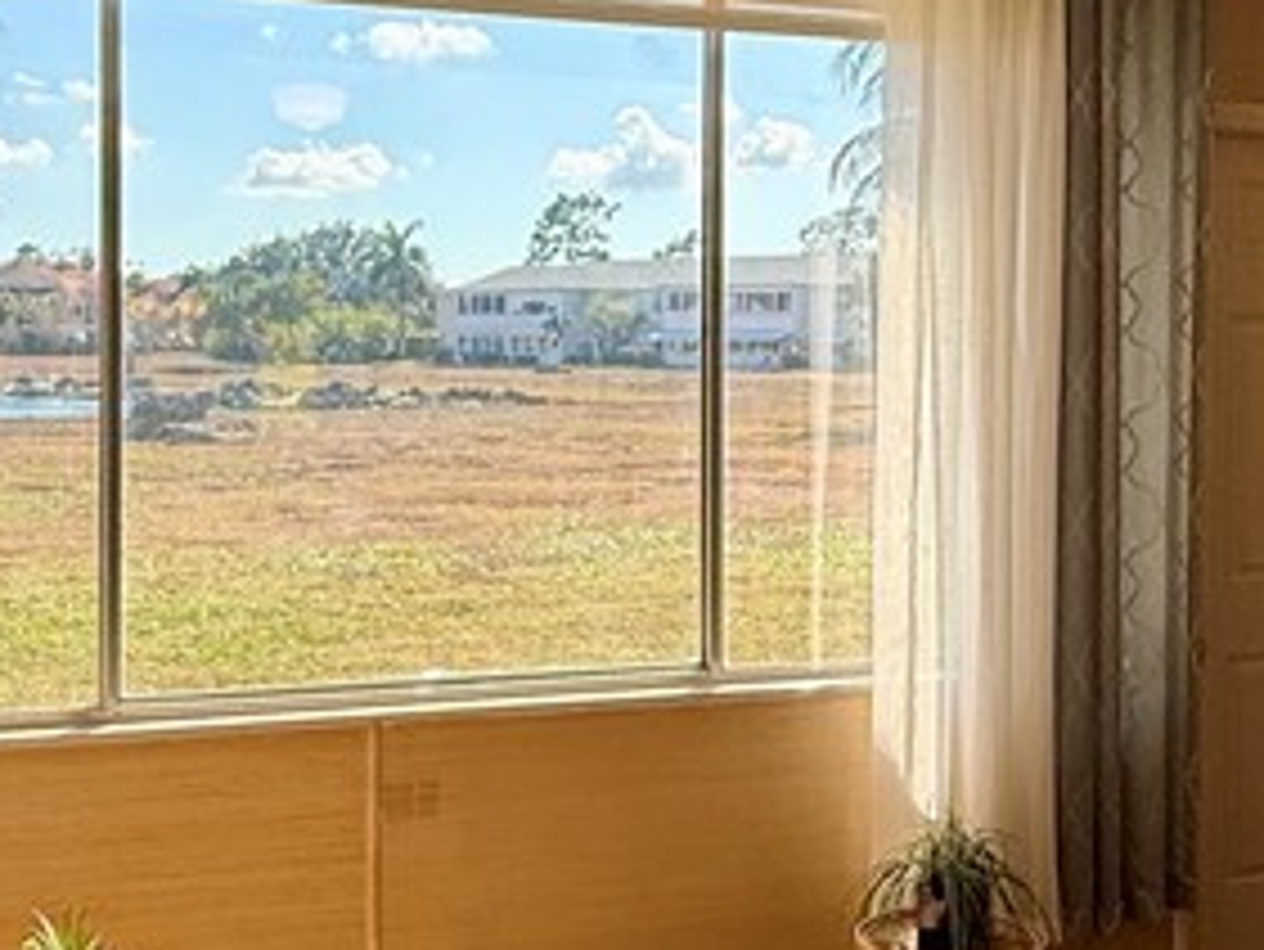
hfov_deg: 37.4
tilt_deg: -1.6
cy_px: 392
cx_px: 702
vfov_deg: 28.5
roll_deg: -1.1
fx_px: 1863
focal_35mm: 51
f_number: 2.2
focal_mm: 2.22
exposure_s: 1/324
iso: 50
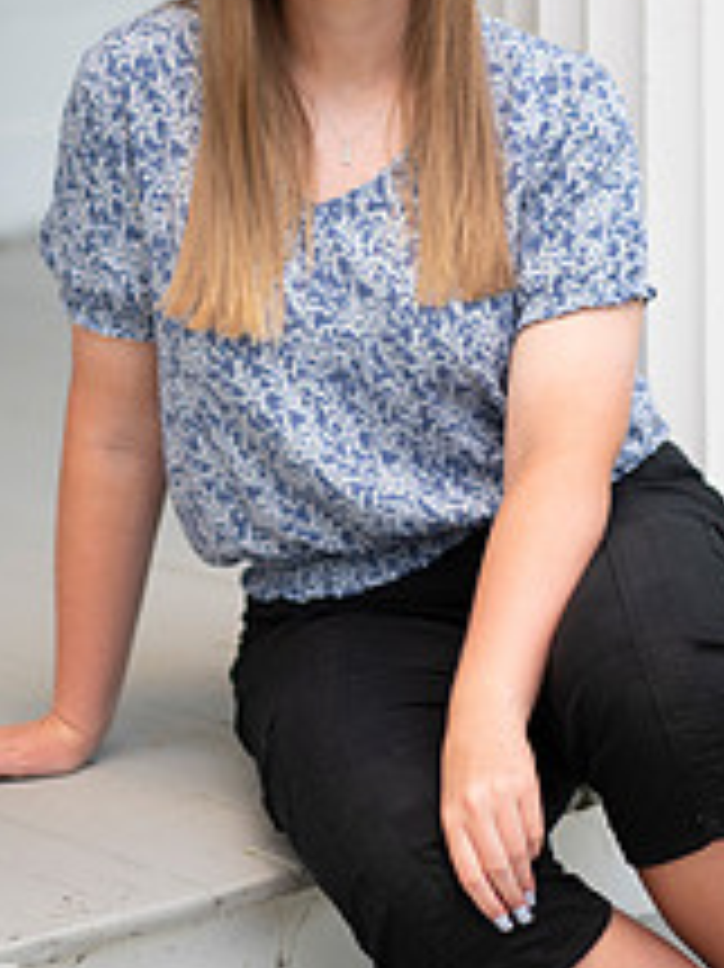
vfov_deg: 11.6
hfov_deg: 8.7
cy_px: 329
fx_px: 4773
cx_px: 306
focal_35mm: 171
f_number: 1.8
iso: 125
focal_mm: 85
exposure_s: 1/200
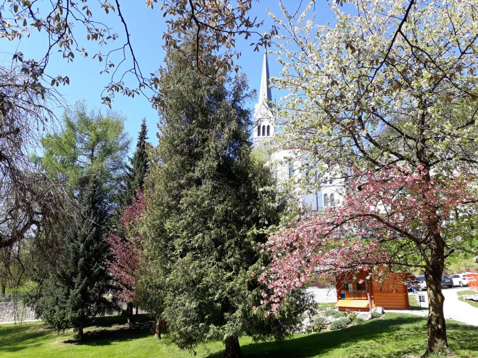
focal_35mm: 27
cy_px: 179
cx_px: 239
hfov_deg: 65.3
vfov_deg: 51.4
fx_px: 373
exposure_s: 1/639
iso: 40
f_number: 1.9
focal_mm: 3.6
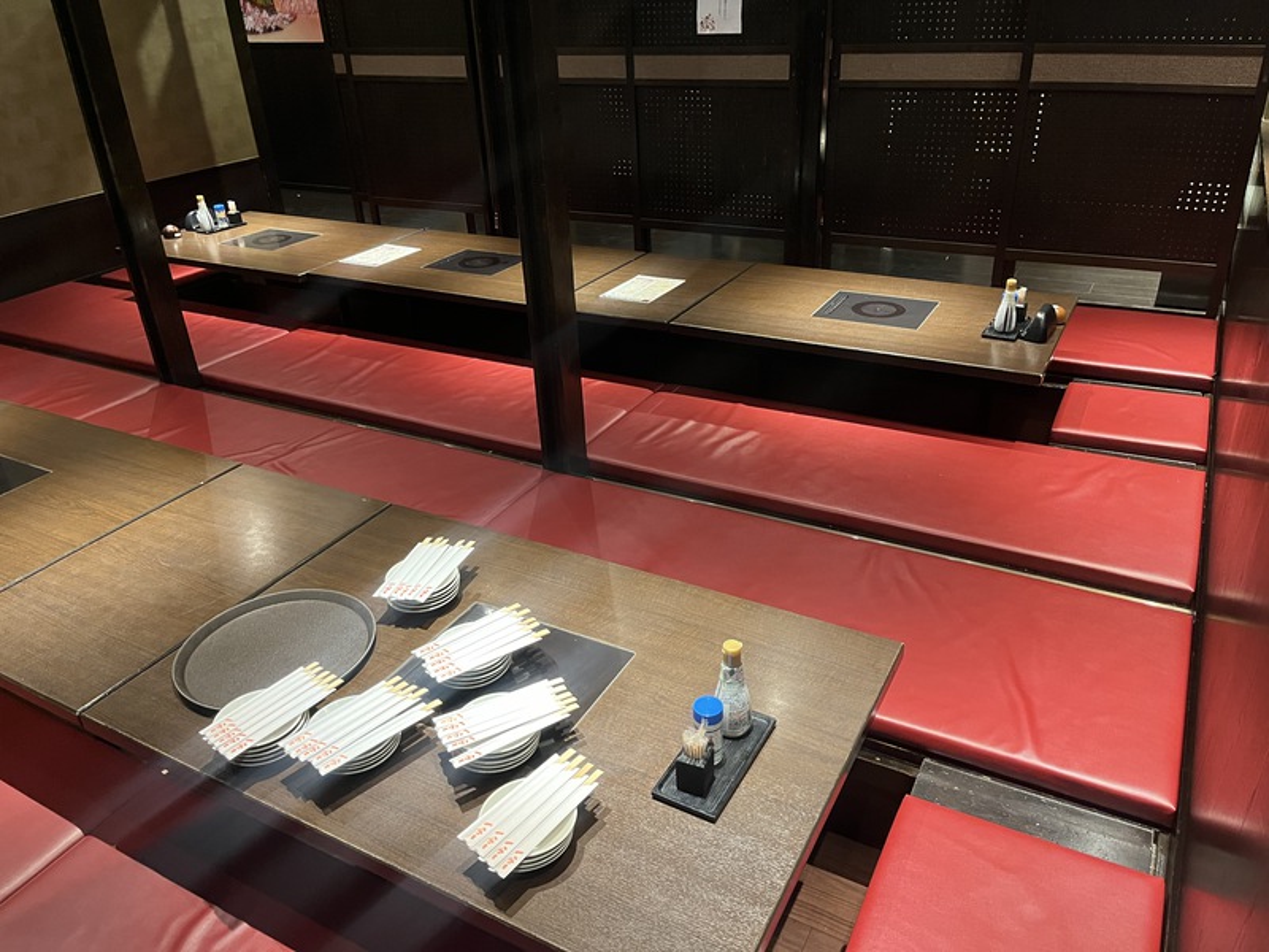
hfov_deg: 67.3
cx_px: 634
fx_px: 953
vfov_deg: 53.1
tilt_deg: -28.1
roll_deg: +2.7
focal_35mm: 26
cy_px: 476
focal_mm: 5.1
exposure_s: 1/40
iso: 400
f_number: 1.6
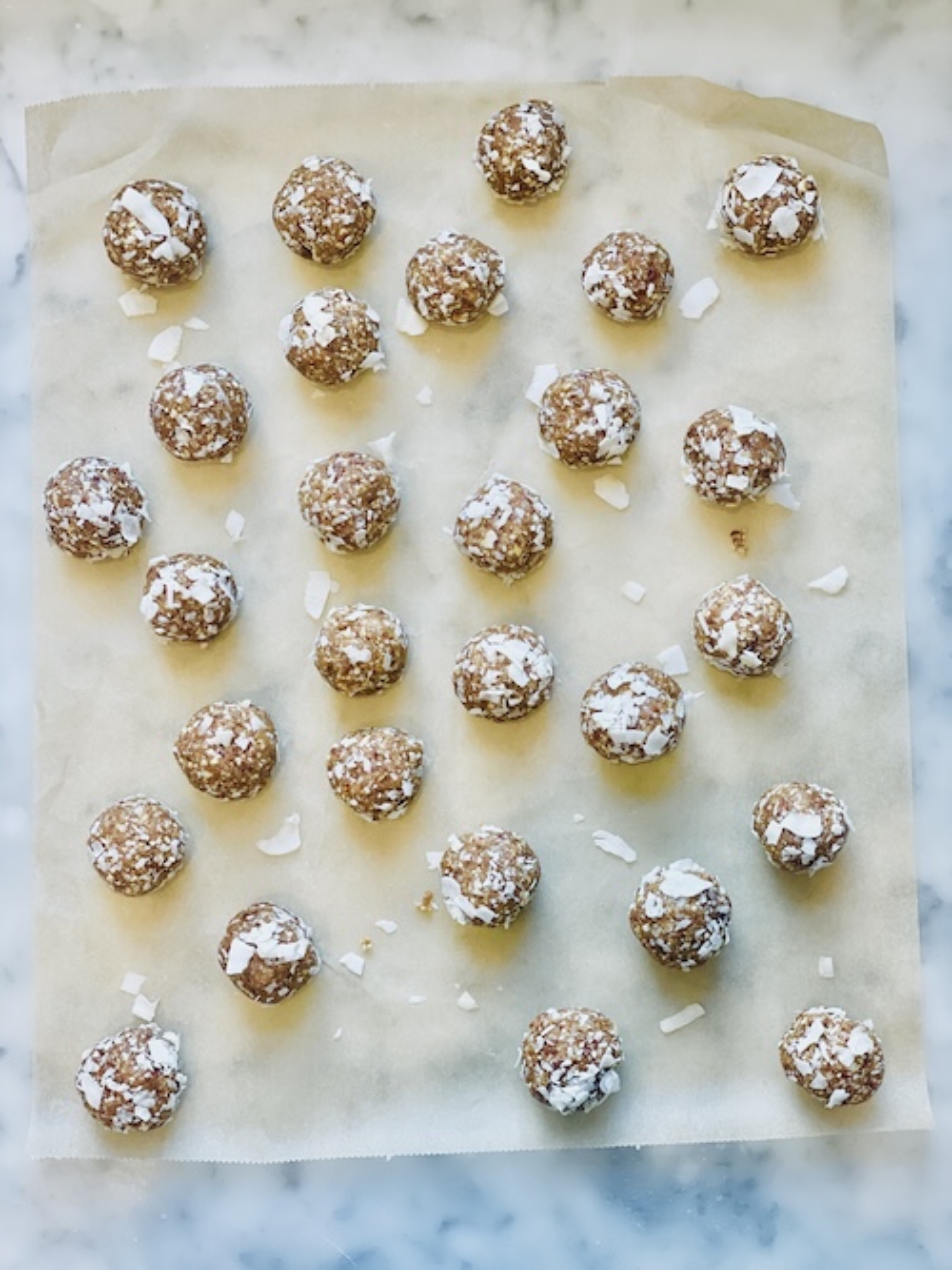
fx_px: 1907
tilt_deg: -84.4
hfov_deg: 28.0
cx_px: 476
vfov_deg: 36.8
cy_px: 635
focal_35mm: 52
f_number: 2
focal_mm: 6
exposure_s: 1/120
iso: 100
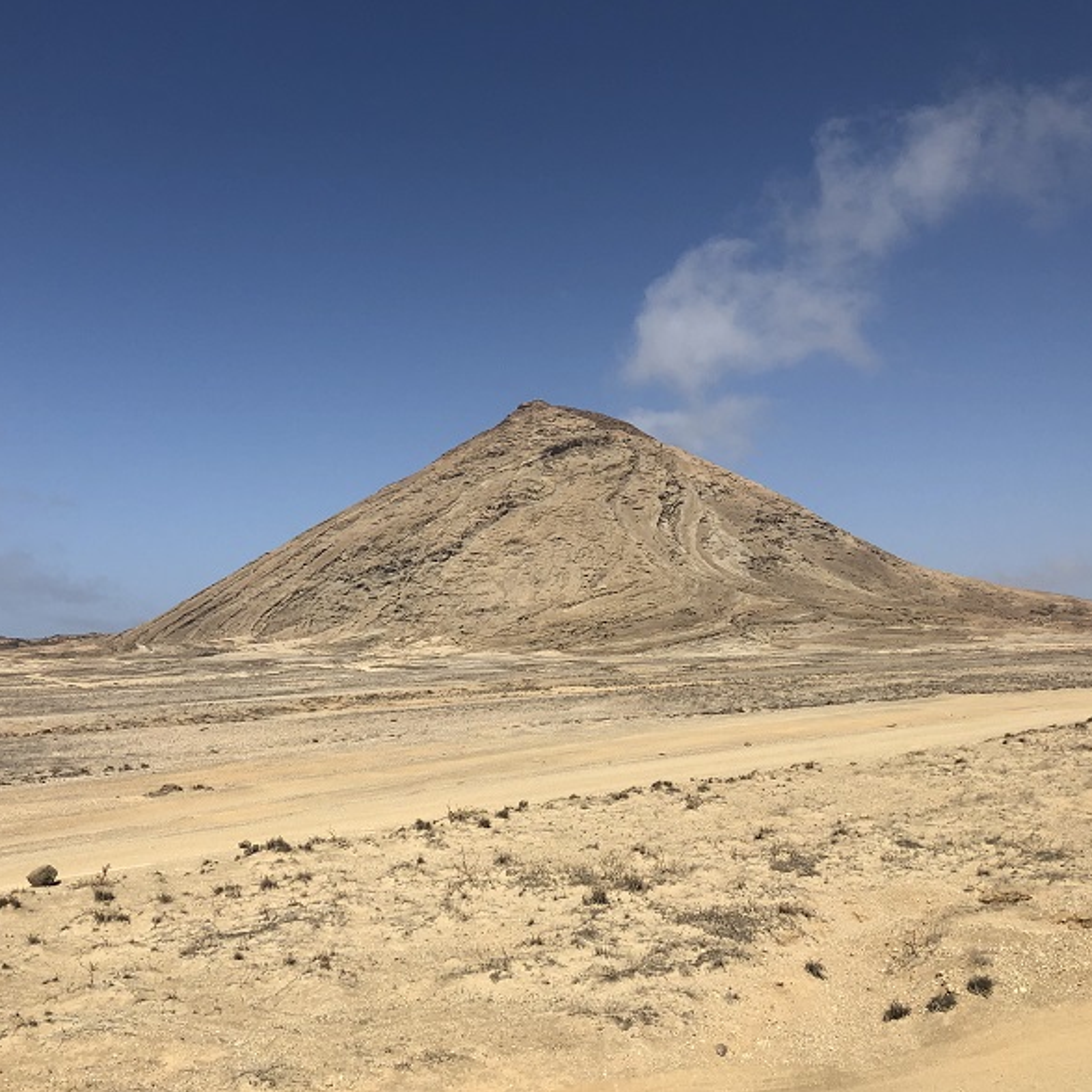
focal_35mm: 34
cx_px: 531
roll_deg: +2.3
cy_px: 533
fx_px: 1213
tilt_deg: +7.6
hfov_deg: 48.4
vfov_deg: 48.4
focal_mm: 3.99
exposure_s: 1/3436
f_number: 1.8
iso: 20
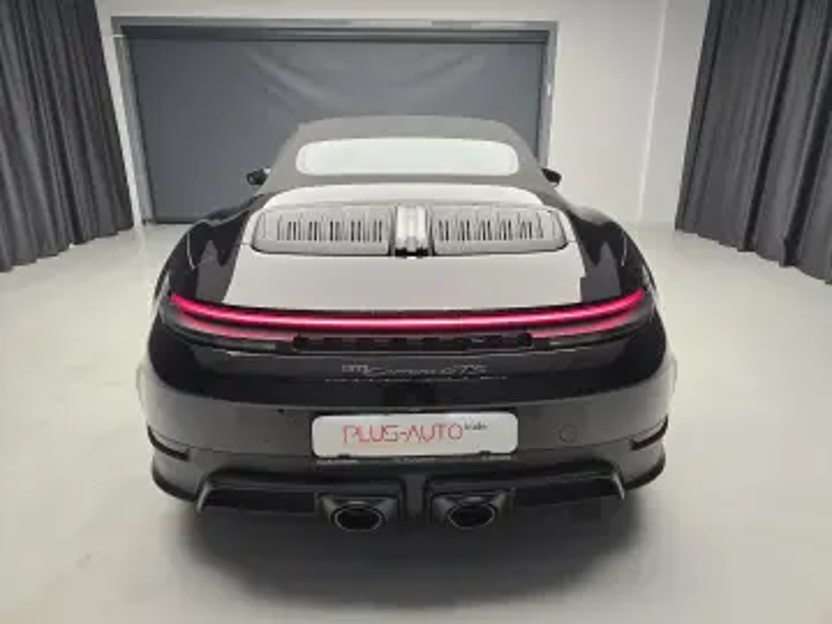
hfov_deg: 73.9
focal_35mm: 23
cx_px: 416
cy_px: 312
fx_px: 553
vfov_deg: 58.9
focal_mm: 6.3
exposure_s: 1/180
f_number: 1.7
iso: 200
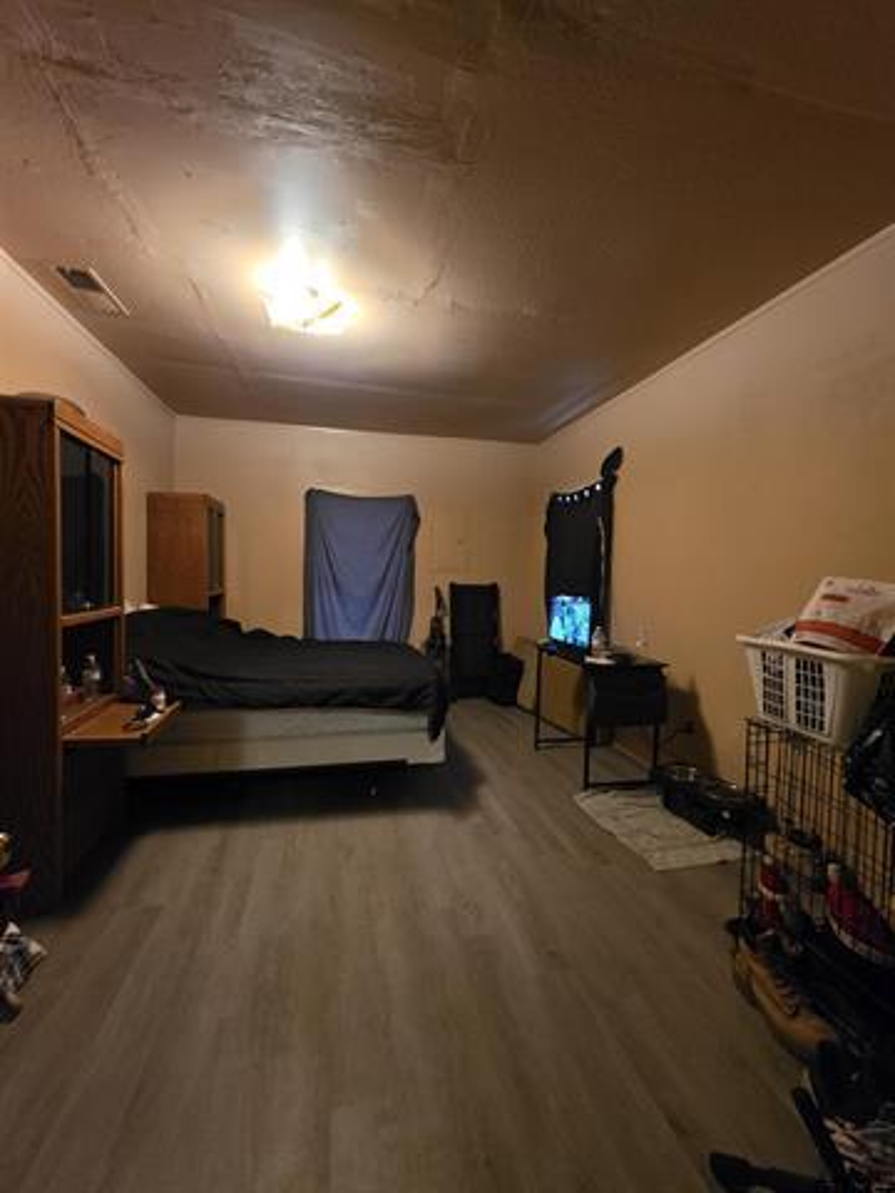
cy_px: 596
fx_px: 448
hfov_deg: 89.9
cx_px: 448
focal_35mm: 13
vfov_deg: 106.2
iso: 1000
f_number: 1.9
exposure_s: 1/40
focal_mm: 2.2
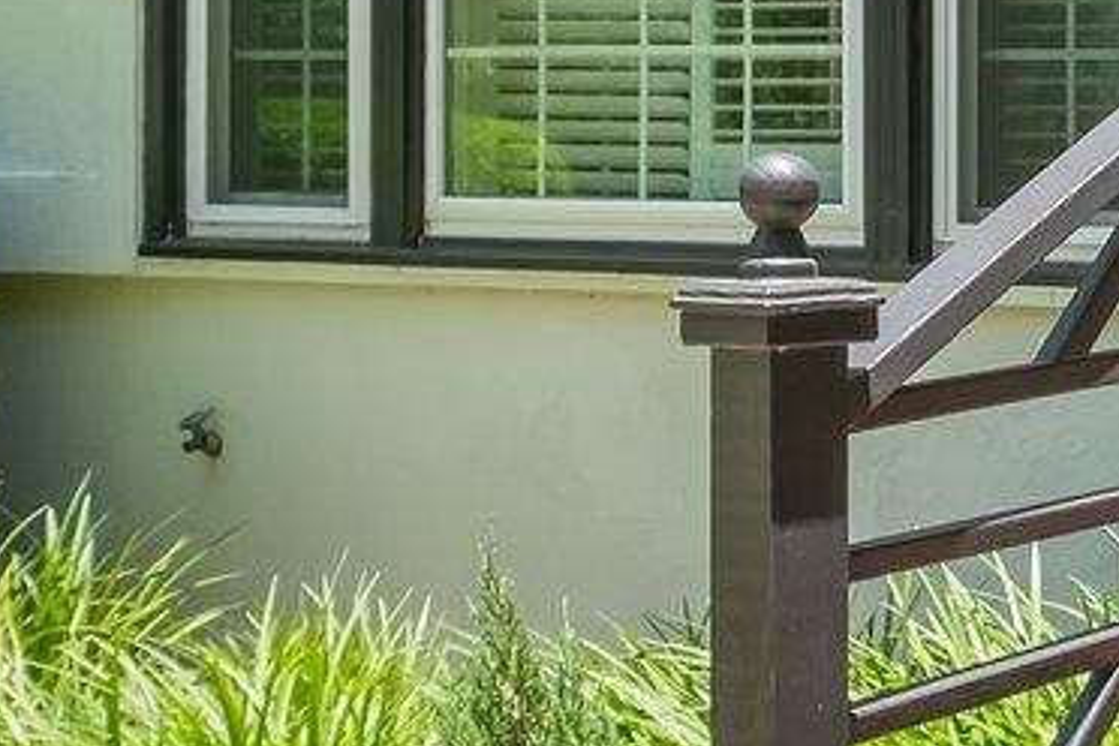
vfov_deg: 12.3
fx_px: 3419
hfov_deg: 14.8
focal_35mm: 110
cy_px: -11
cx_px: 2322
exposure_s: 1/200
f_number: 7.1
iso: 320
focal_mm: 13.2
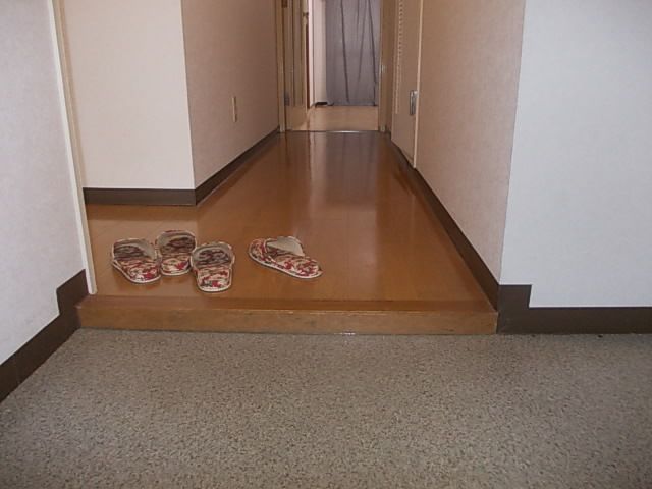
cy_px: 244
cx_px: 326
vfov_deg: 49.7
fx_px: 527
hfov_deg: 63.4
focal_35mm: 28
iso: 200
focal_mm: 4
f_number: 2.7
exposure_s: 1/25
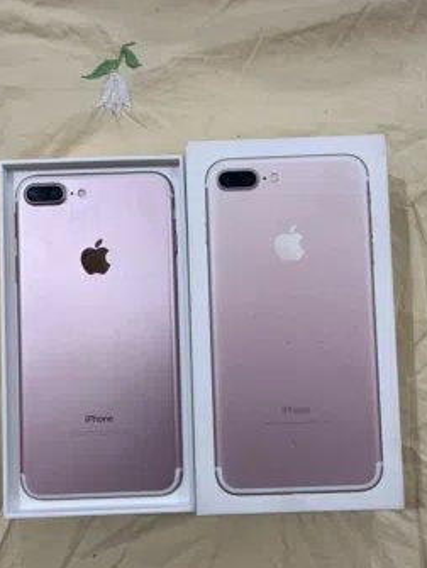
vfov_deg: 58.2
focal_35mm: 31
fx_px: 509
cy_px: 312
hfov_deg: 45.5
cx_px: 212
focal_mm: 5.1
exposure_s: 1/50
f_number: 1.6
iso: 100
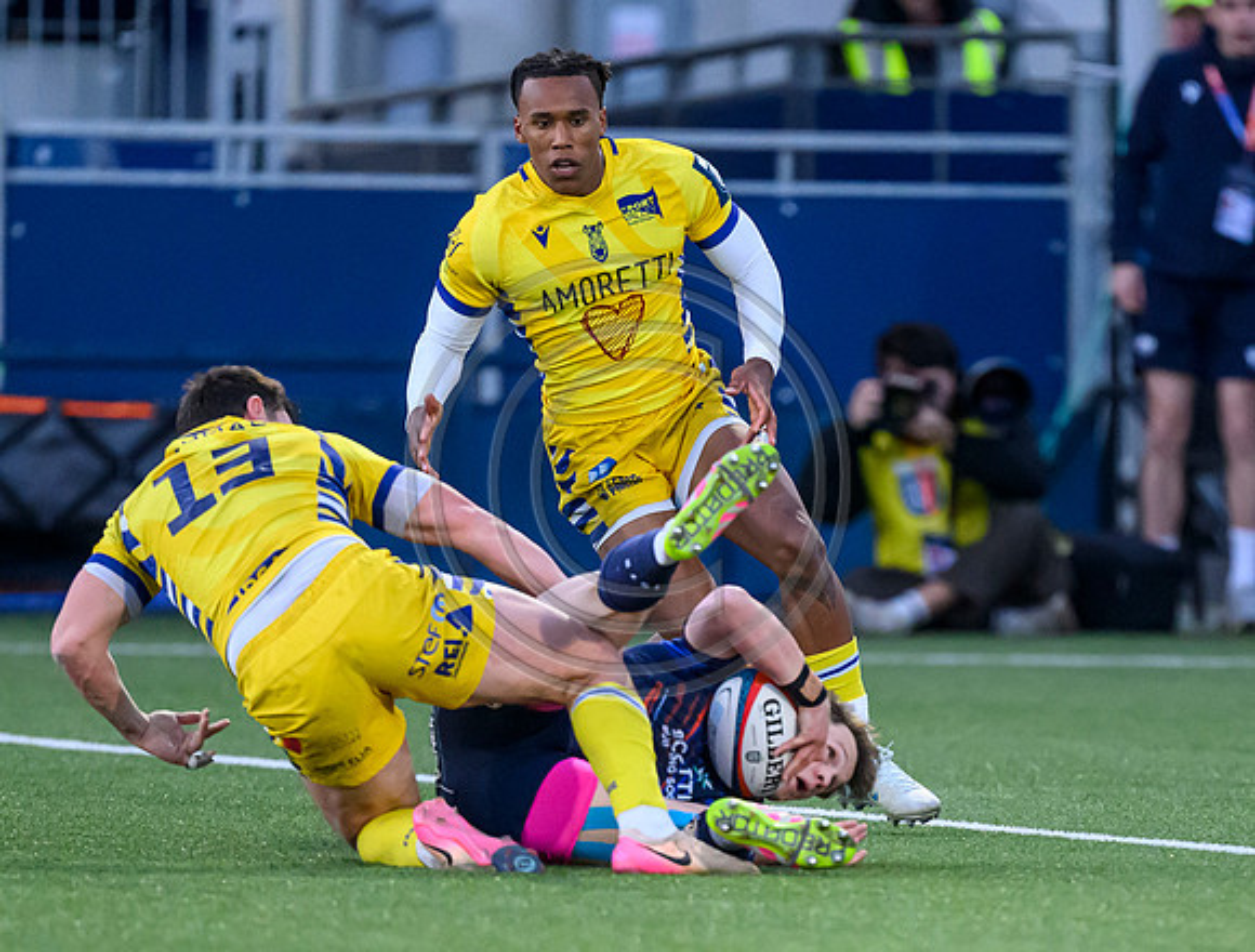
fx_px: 31797
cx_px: 772
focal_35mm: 873
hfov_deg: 2.3
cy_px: 759
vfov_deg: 1.7
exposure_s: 1/2500
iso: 5000
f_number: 2.8
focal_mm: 400
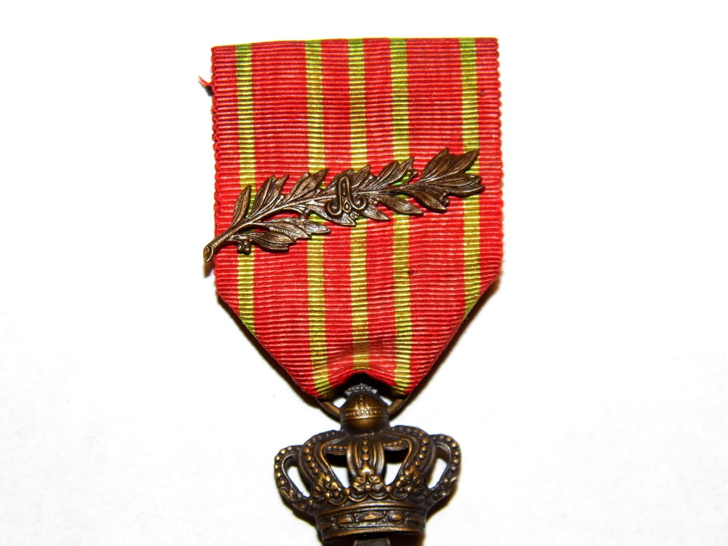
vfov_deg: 14.0
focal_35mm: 106
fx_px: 2229
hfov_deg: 18.5
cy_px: 273
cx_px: 364
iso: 100
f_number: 4.5
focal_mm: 19
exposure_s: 1/60
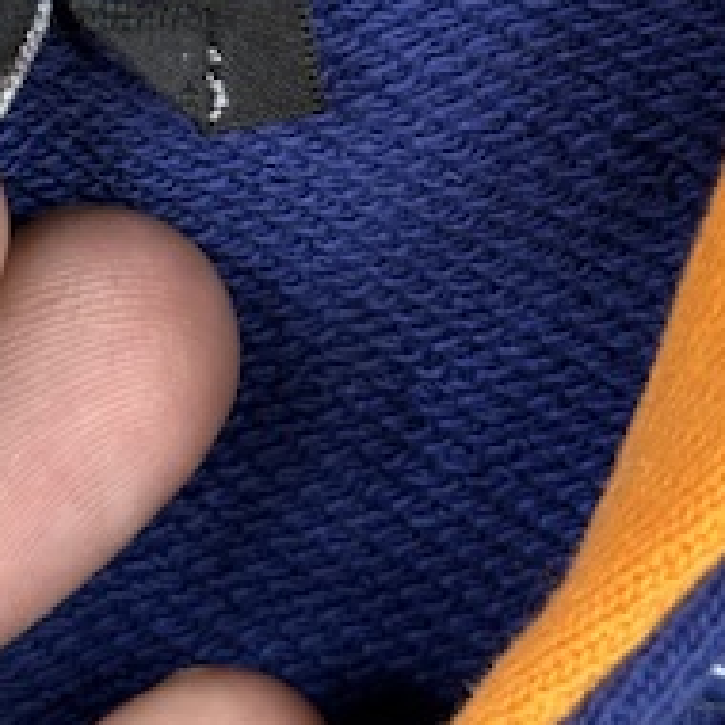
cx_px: 107
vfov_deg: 11.9
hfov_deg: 12.1
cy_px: -168
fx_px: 3388
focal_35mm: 143
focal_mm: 6.76
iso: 64
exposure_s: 1/100
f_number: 1.78
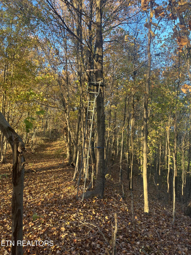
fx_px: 191
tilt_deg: +4.1
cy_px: 128
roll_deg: -0.7
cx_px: 96
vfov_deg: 67.3
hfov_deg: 53.1
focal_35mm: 26
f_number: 1.6
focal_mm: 5.1
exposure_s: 1/122
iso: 40
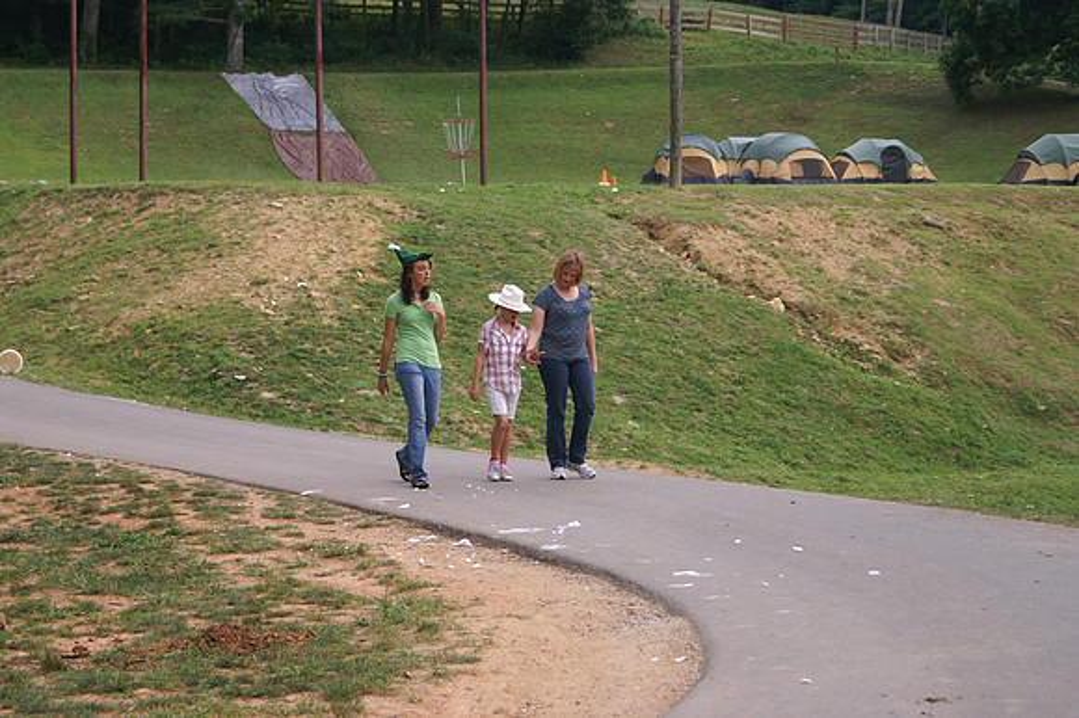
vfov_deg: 13.0
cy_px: 359
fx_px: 3145
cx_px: 540
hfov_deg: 19.5
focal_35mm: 105
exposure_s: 1/160
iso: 100
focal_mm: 70
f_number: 6.3
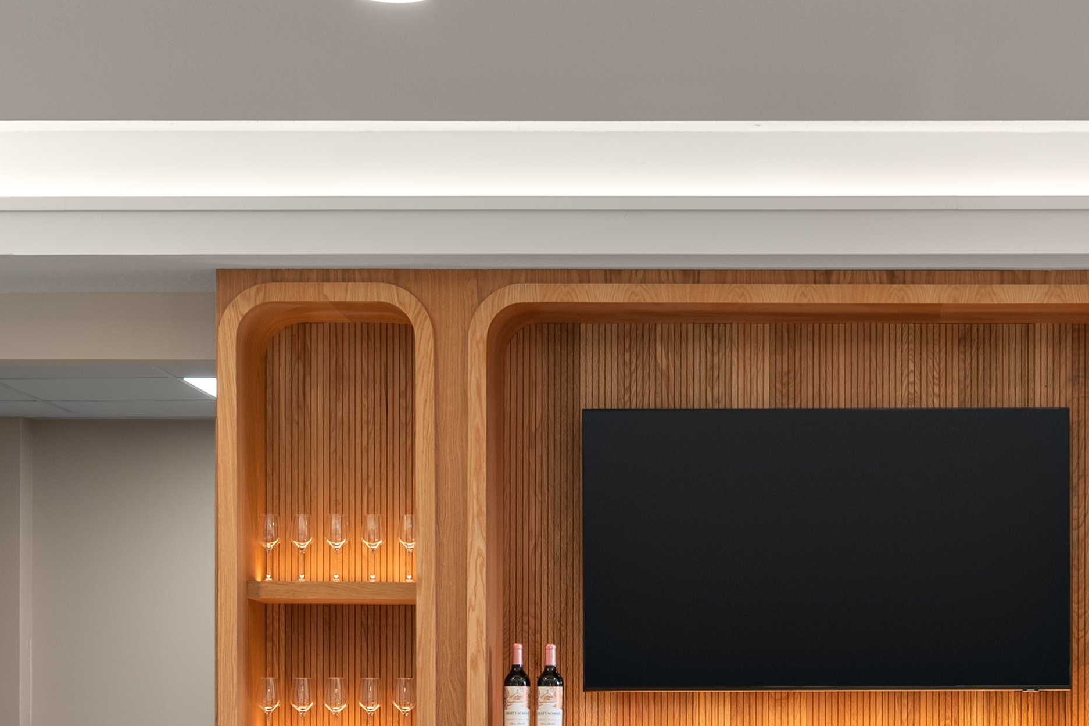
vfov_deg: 13.9
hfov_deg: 20.8
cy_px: 755
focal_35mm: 97
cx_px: 836
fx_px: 2934
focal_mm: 30
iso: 250
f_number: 8
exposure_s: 1/15
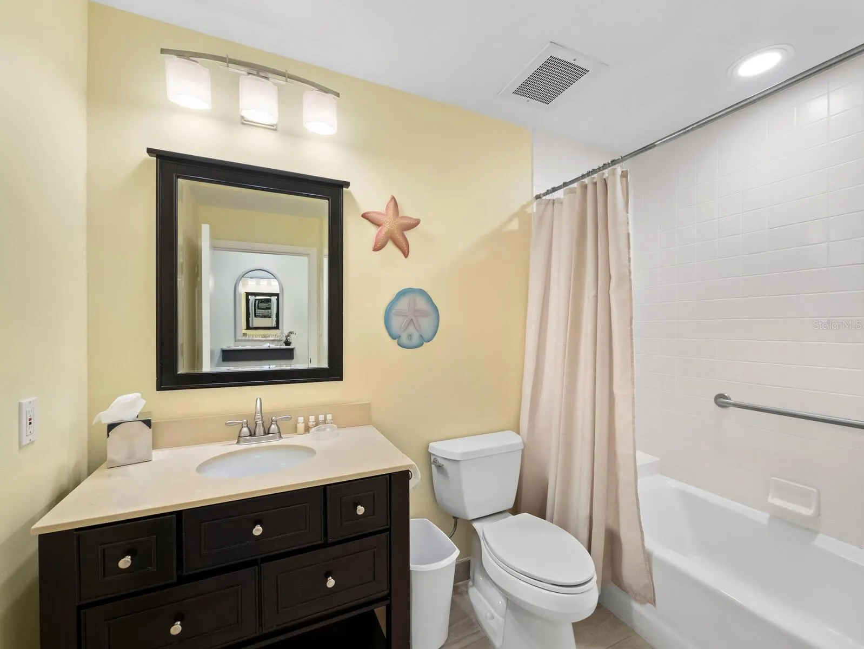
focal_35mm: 14
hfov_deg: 102.0
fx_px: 350
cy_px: 324
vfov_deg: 85.7
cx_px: 432
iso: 400
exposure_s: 1/10
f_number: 7.1
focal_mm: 7
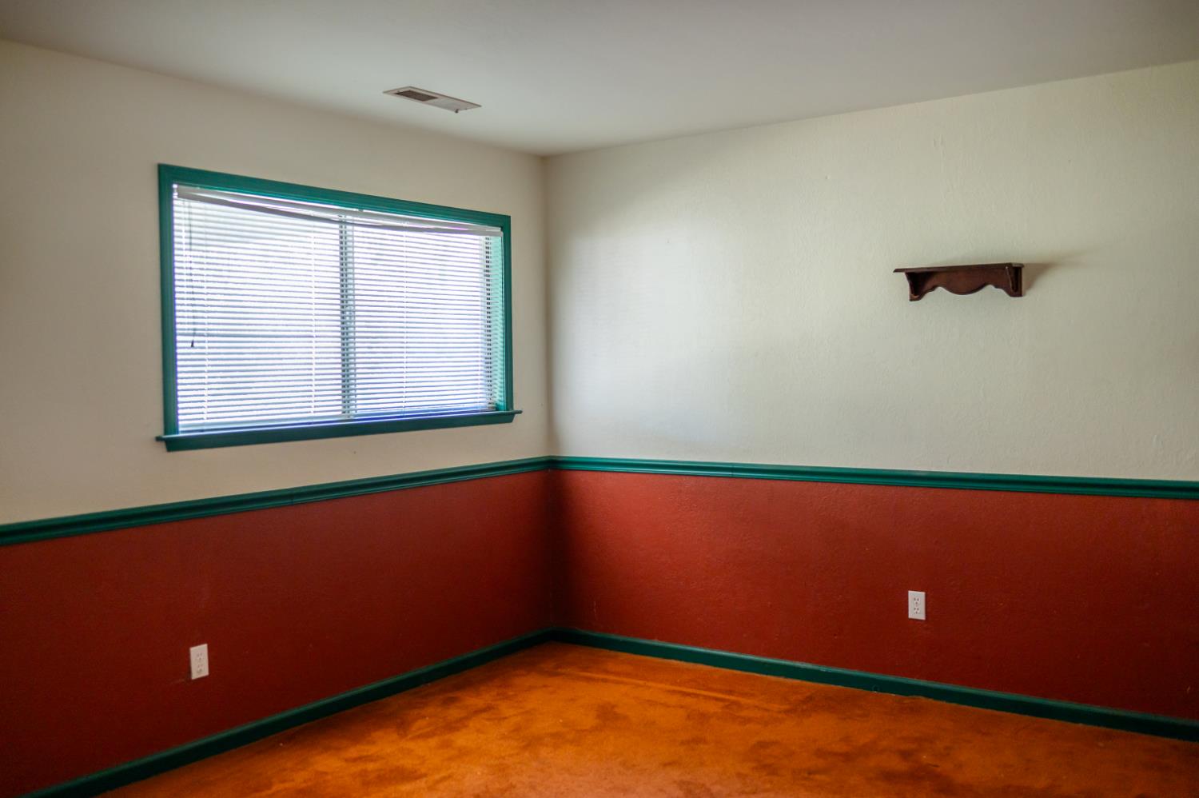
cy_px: 399
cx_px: 600
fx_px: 1165
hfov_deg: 54.5
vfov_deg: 37.8
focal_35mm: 35
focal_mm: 35
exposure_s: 1/40
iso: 640
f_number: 2.5
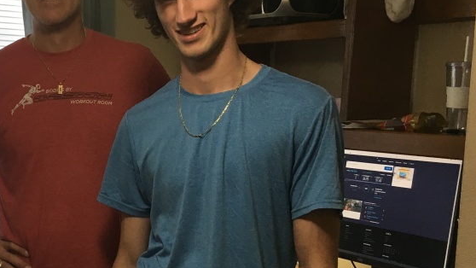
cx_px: 67
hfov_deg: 34.4
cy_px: 188
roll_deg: -0.6
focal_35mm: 58
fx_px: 732
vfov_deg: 20.6
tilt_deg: -7.1
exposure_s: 1/30
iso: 32
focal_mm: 4.15
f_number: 2.2
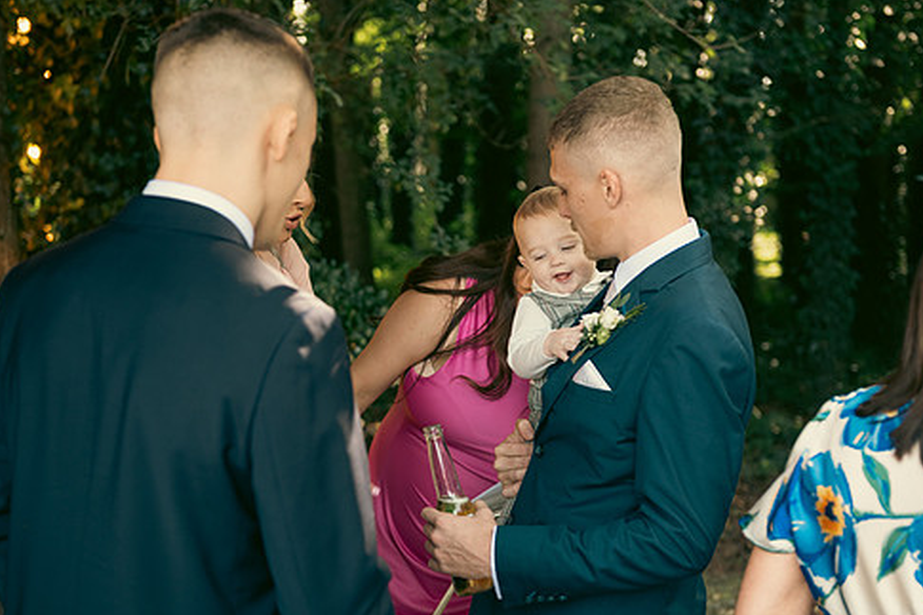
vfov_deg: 20.3
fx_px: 1717
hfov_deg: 30.1
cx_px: 483
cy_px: 330
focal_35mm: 67
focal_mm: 56
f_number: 3.5
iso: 250
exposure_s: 1/160
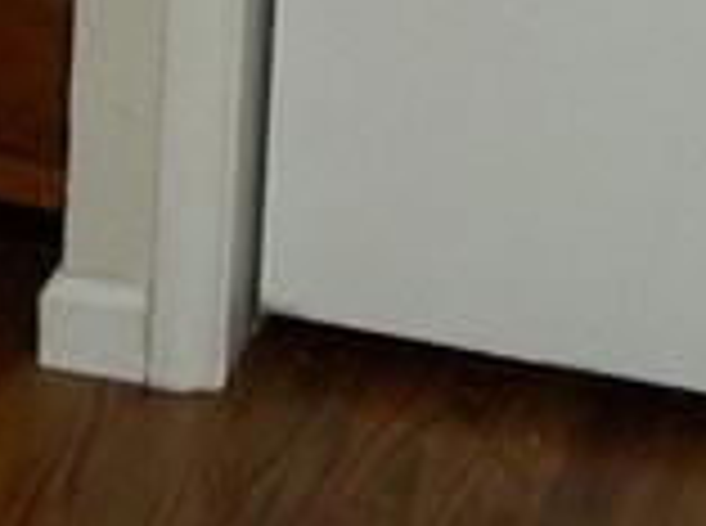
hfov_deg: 10.6
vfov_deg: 7.7
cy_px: -513
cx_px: -108
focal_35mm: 184
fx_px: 3744
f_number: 3
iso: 160
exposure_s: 1/80
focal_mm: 7.6
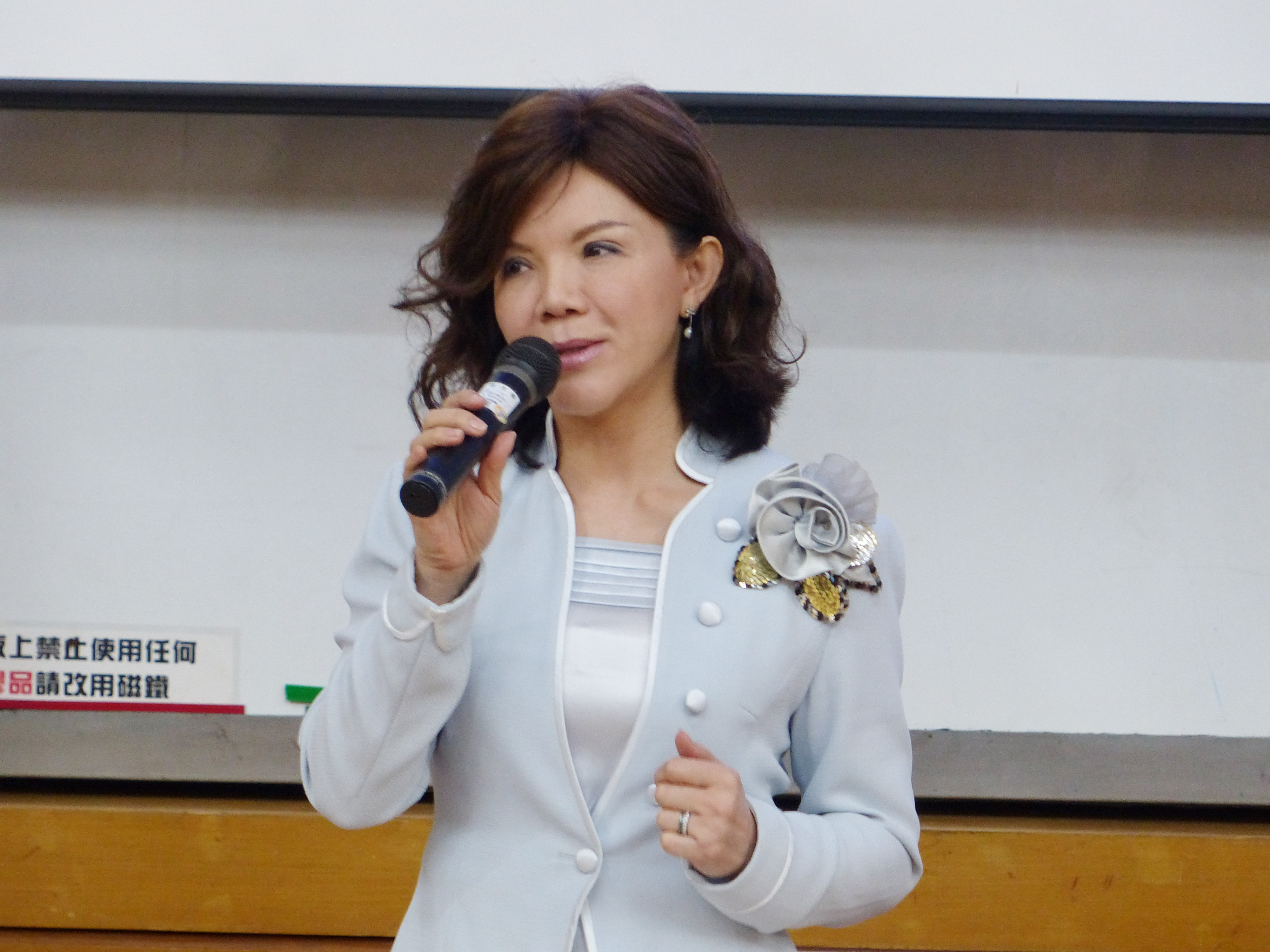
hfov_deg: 5.1
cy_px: 476
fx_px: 14382
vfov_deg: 3.8
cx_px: 635
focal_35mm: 392
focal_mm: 70.5
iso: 400
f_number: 3.2
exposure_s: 1/25
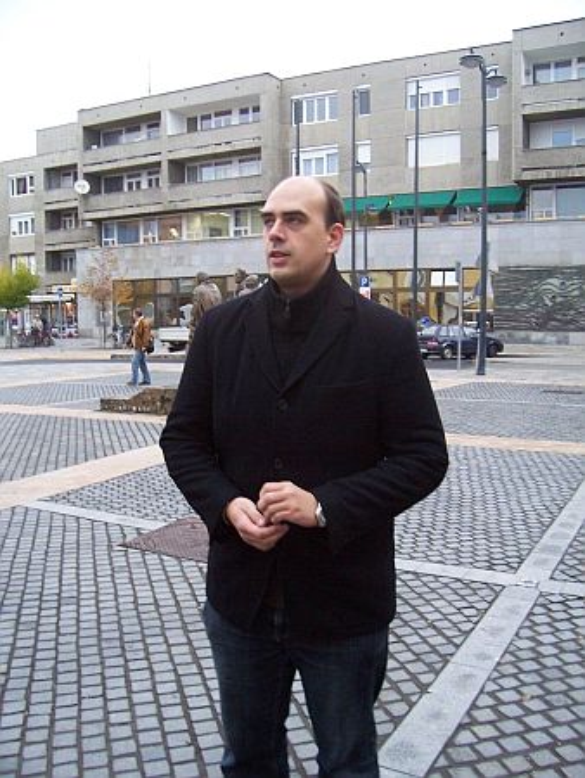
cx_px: 292
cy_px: 389
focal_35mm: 34
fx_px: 765
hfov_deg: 41.8
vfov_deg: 53.9
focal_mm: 5.6
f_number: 2.7
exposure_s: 1/30
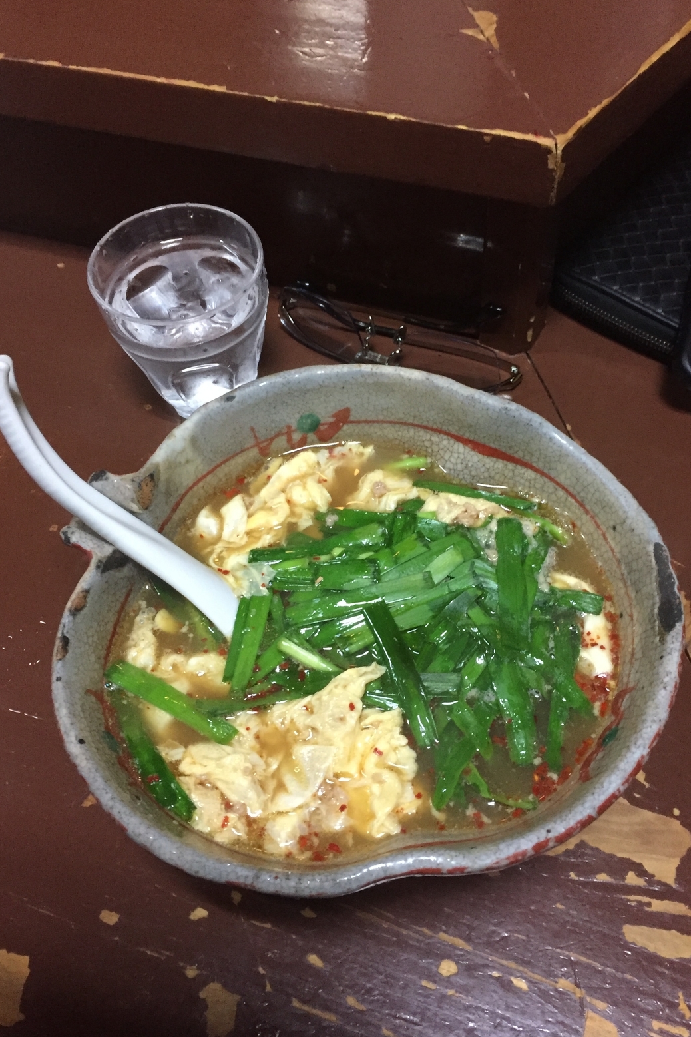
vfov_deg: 60.3
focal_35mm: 31
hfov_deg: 42.3
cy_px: 529
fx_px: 892
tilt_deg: -56.3
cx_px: 375
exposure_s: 1/17
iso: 250
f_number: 2.2
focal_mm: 4.15
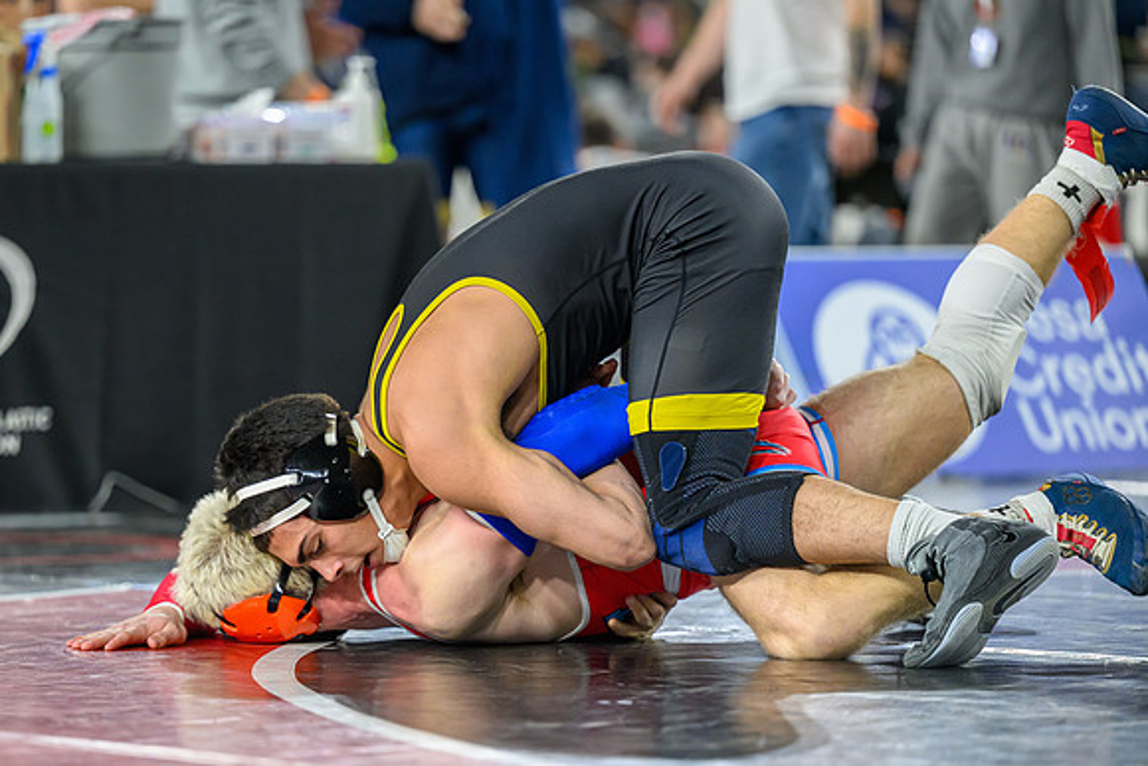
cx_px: 468
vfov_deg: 7.0
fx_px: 6233
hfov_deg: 10.5
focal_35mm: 195
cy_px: 454
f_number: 2.8
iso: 2500
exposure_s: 1/800
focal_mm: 165
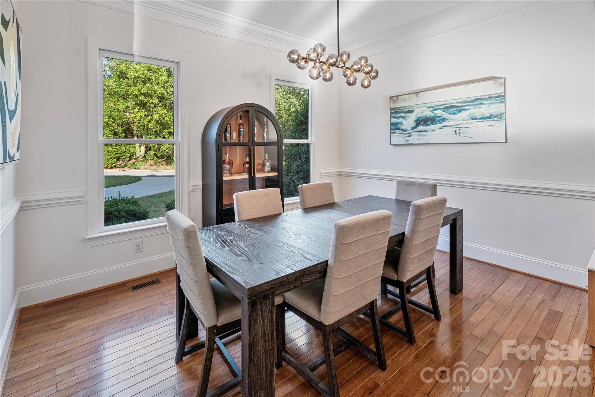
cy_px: 198
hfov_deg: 96.7
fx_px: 264
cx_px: 298
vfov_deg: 73.7
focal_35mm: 16
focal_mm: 16
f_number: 7.1
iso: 1600
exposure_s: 1/30
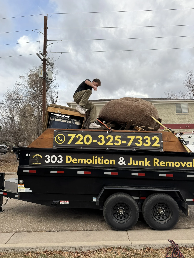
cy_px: 129
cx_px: 97
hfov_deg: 56.8
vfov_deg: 71.6
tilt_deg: +4.5
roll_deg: +0.9
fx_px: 179
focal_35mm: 24
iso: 80
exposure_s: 1/467
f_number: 1.78
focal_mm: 6.76
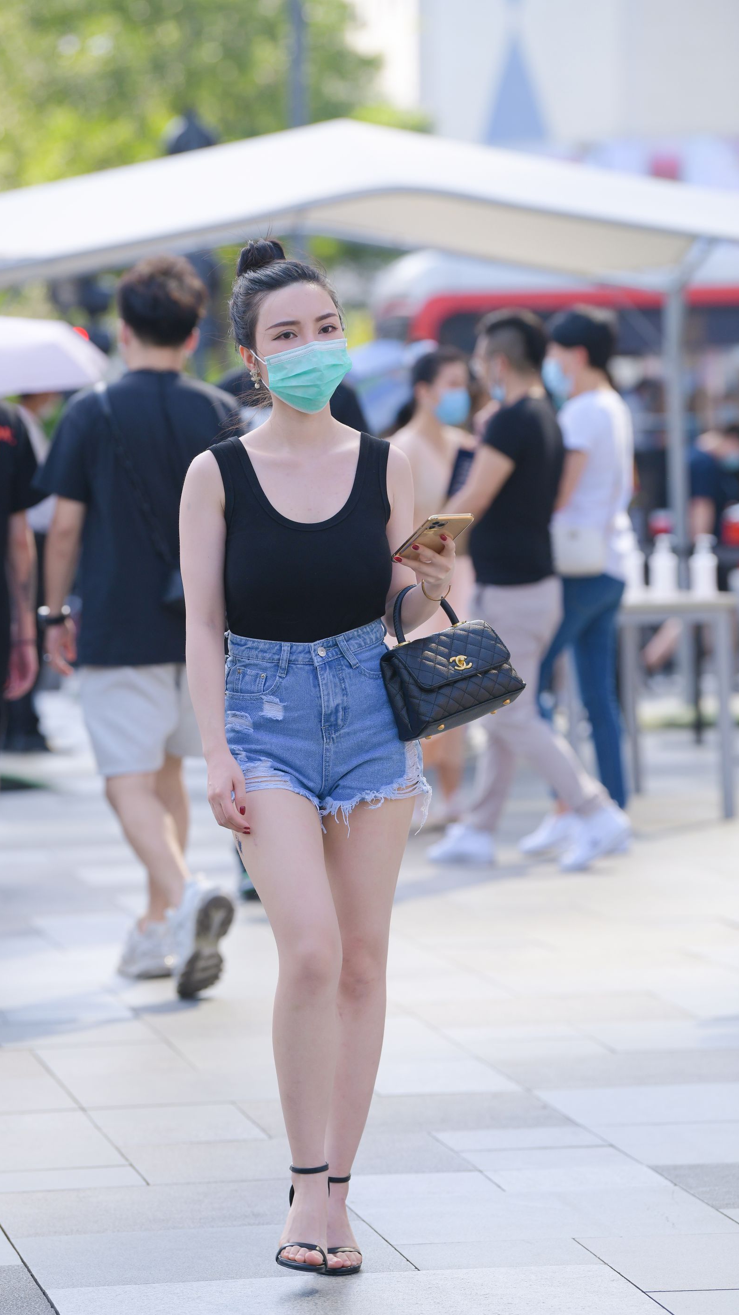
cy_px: 659
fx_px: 5852
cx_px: 317
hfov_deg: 7.2
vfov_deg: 12.8
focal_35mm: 168
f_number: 4
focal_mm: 160
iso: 250
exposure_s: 1/800
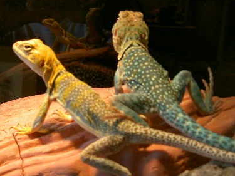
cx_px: 95
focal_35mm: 58
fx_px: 394
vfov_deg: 25.2
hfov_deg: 33.1
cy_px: 106
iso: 100
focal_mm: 5.6
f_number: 2.8
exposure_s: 1/60
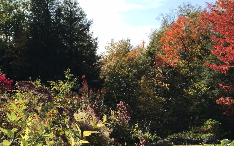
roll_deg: +0.8
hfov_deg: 24.6
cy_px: 145
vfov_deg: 15.3
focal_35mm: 84
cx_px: 121
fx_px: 536
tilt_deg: -2.7
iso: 20
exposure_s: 1/515
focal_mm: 6.6
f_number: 2.8
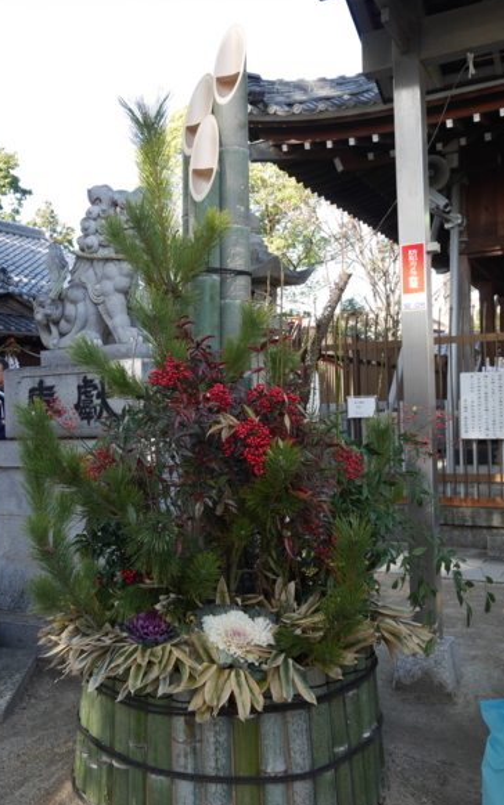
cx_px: 206
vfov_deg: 55.3
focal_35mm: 35
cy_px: 409
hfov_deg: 36.2
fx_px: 769
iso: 200
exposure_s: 1/125
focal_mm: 16
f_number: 4.5
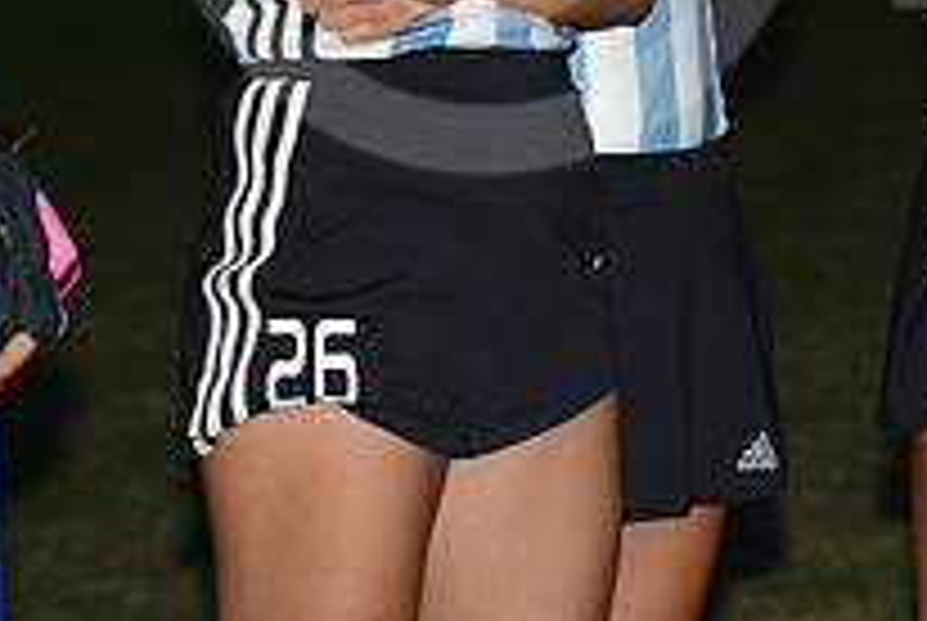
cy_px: -146
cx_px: 1256
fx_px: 8123
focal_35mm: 315
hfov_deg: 6.5
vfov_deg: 4.4
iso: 250
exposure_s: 1/160
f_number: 4.5
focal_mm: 112
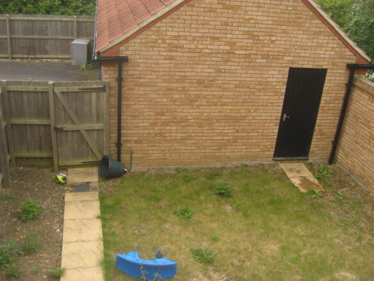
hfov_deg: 49.0
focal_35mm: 38
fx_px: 410
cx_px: 187
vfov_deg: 37.7
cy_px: 140
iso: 80
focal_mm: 7.9
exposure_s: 1/320
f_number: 2.8
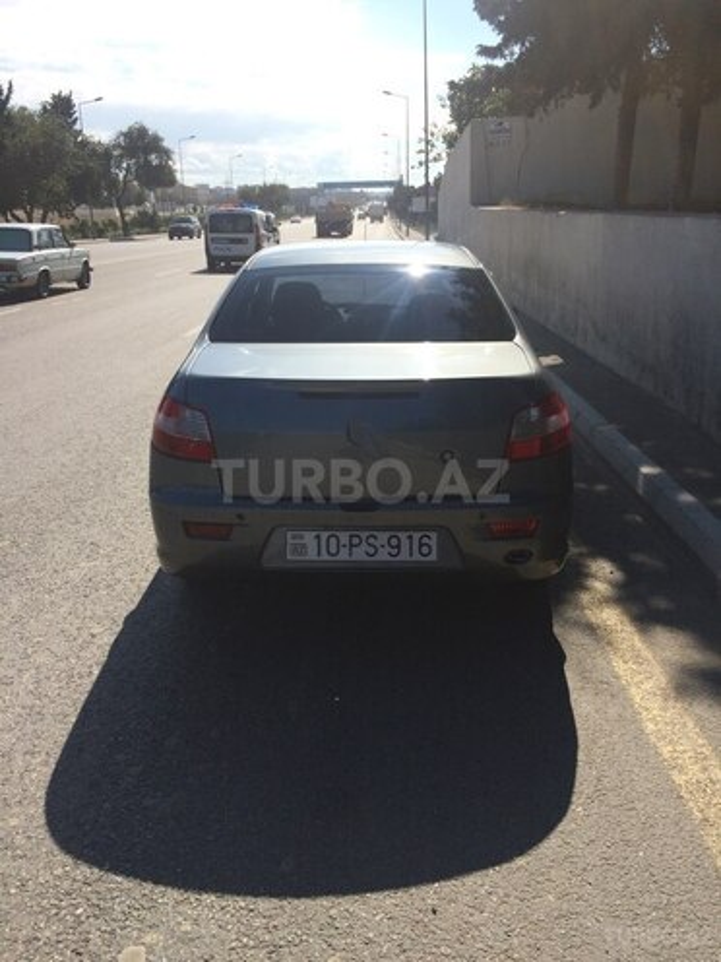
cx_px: 360
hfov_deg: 48.2
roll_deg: +2.7
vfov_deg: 61.7
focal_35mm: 29
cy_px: 481
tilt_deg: -18.2
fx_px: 805
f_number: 2.2
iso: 32
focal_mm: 4.15
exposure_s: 1/2415
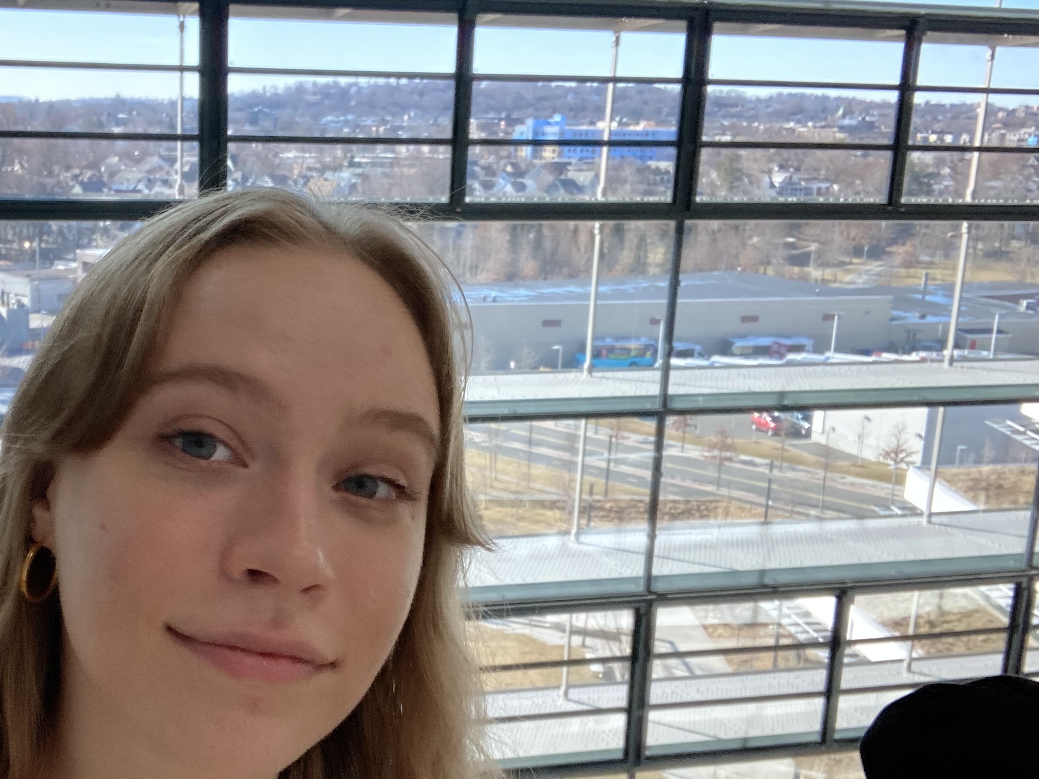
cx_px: 290
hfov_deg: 39.6
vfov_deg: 30.7
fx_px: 1411
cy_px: 490
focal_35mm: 47
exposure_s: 1/302
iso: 40
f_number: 2.2
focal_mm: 2.87
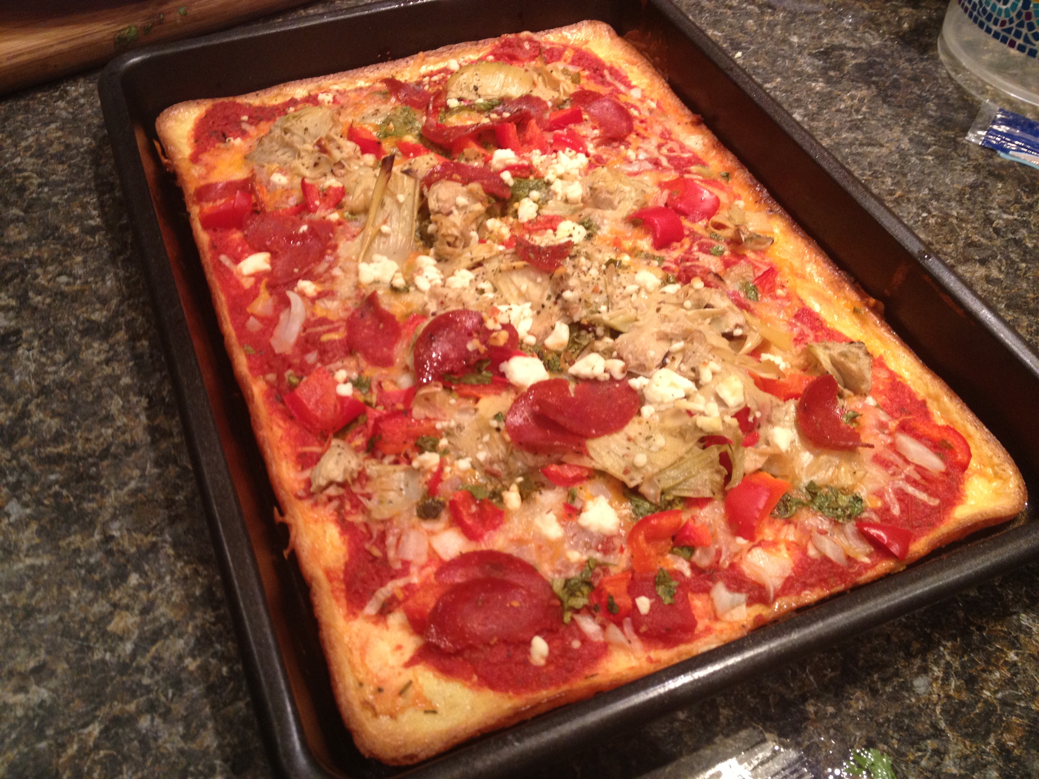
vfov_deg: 40.7
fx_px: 1051
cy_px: 390
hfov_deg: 52.6
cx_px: 520
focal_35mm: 35
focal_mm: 4.28
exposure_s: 1/20
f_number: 2.4
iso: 125
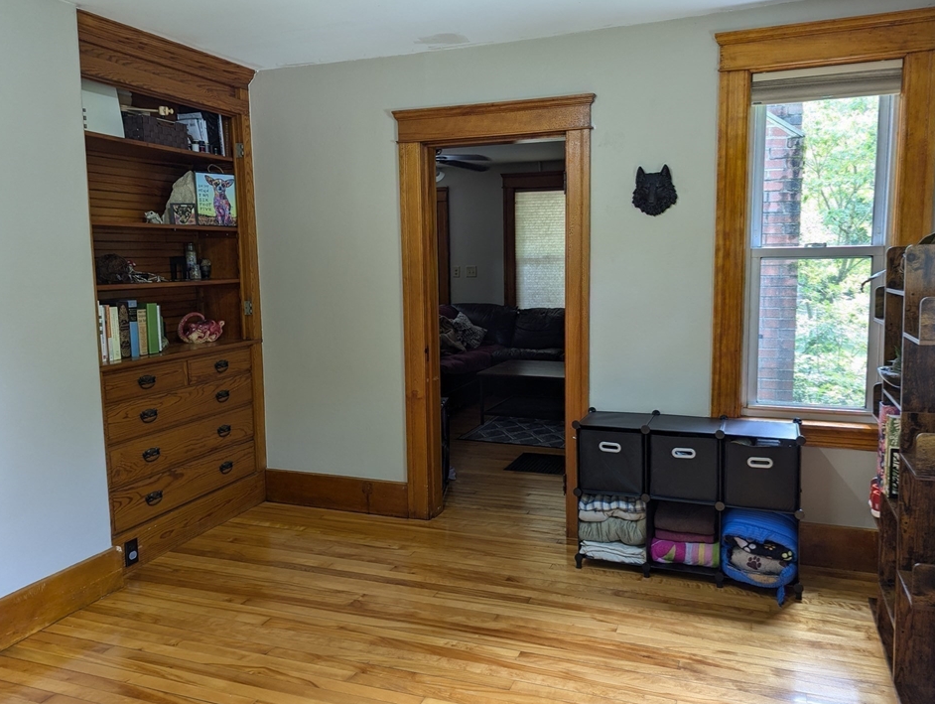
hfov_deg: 67.2
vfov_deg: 53.2
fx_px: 703
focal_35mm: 26
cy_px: 348
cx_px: 492
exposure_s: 1/30
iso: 26
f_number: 1.85
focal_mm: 6.81
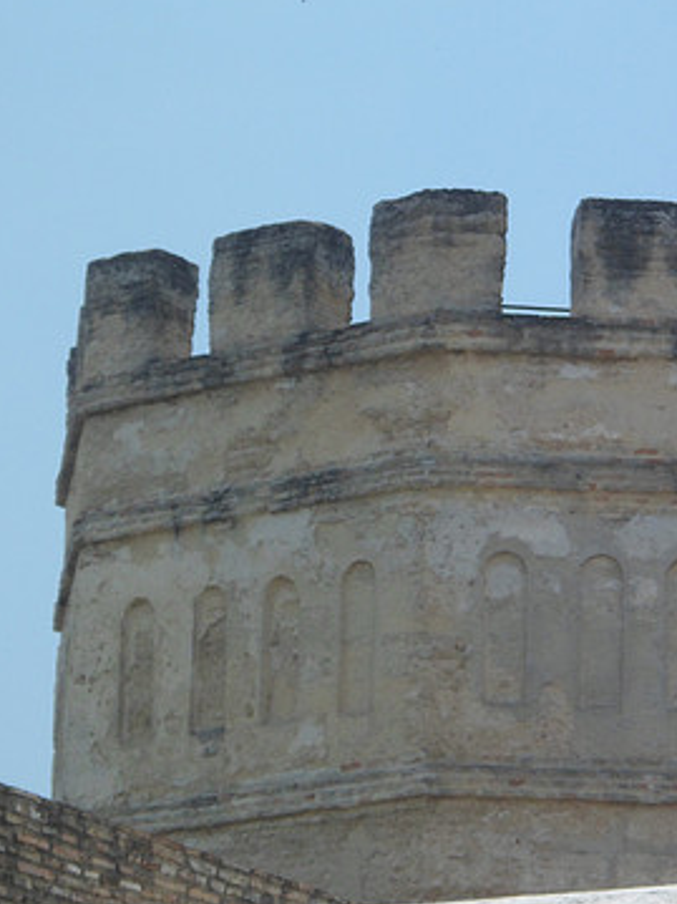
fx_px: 5479
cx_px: 622
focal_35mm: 210
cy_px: 434
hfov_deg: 7.1
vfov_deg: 9.4
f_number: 5.9
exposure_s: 1/500
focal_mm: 24.5
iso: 80
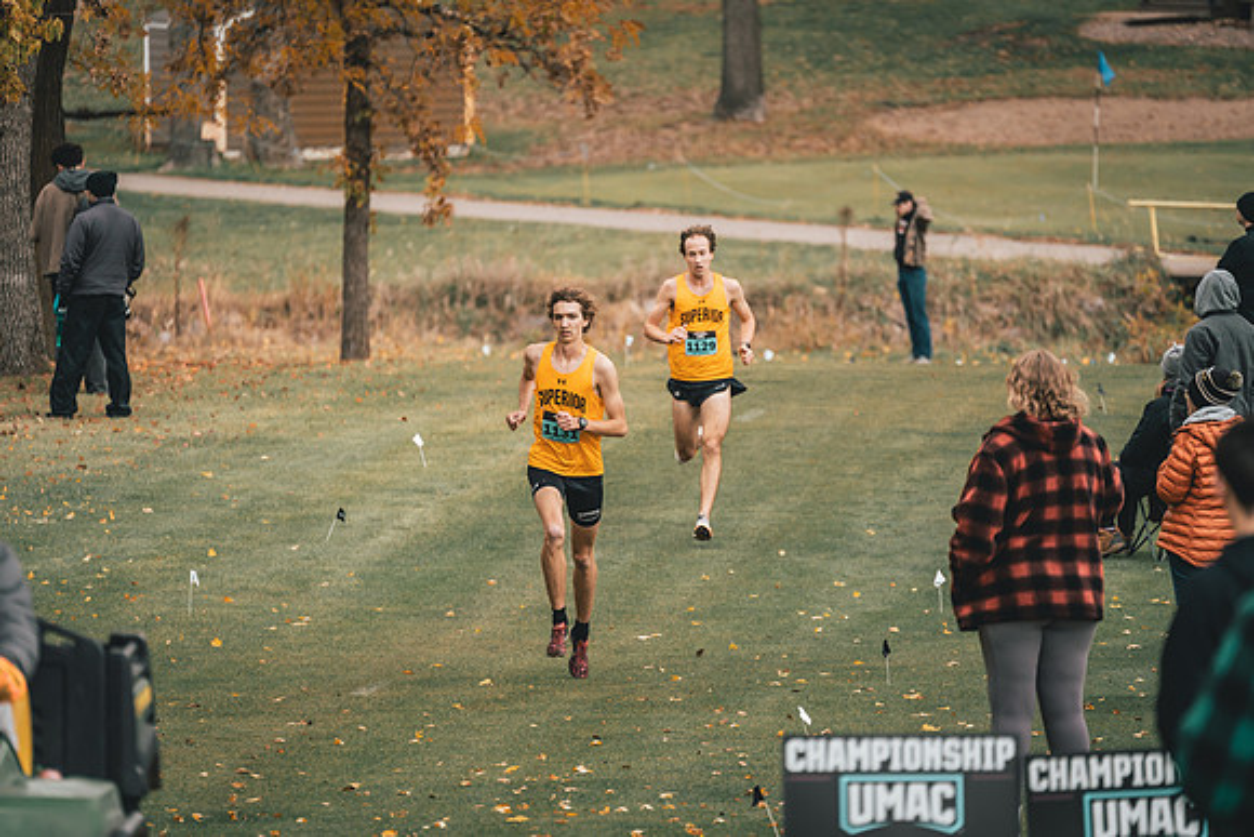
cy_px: 418
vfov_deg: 3.4
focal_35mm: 400
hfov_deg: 5.1
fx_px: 13947
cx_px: 627
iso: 400
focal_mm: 400
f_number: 6.3
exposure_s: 1/800
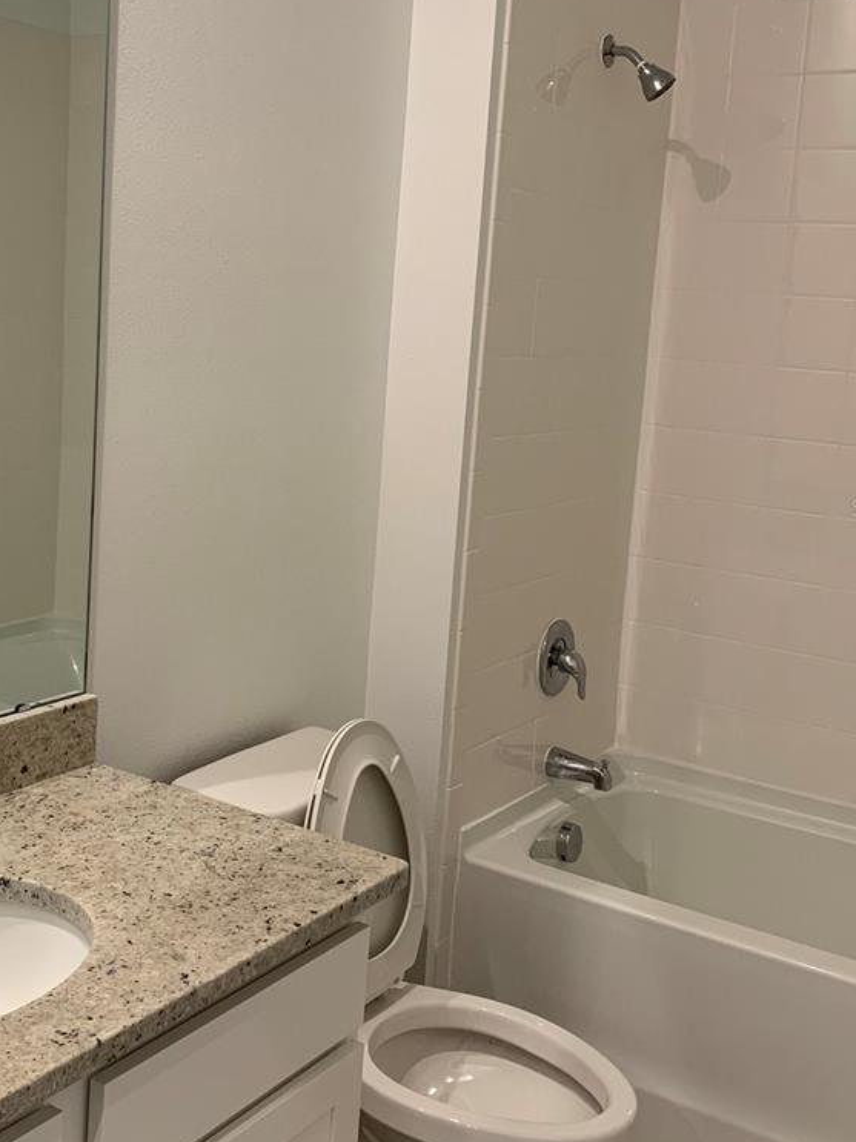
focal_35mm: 42
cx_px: 269
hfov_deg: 34.0
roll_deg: -3.2
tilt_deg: -5.7
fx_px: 1385
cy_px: 507
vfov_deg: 44.7
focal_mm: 4.25
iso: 80
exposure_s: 1/60
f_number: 1.8
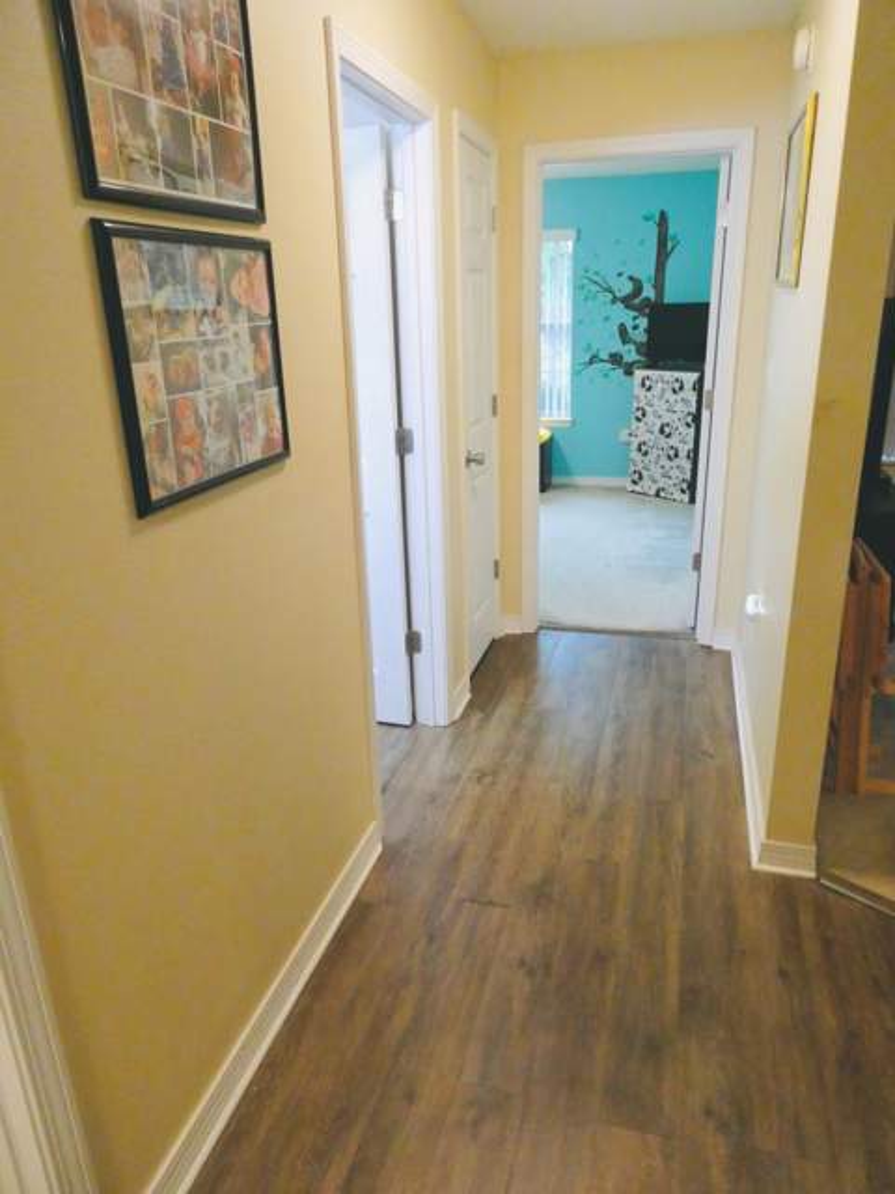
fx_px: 827
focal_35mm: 24
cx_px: 448
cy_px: 597
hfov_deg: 56.8
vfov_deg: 71.6
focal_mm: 4.3
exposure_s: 1/60
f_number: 3.3
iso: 800
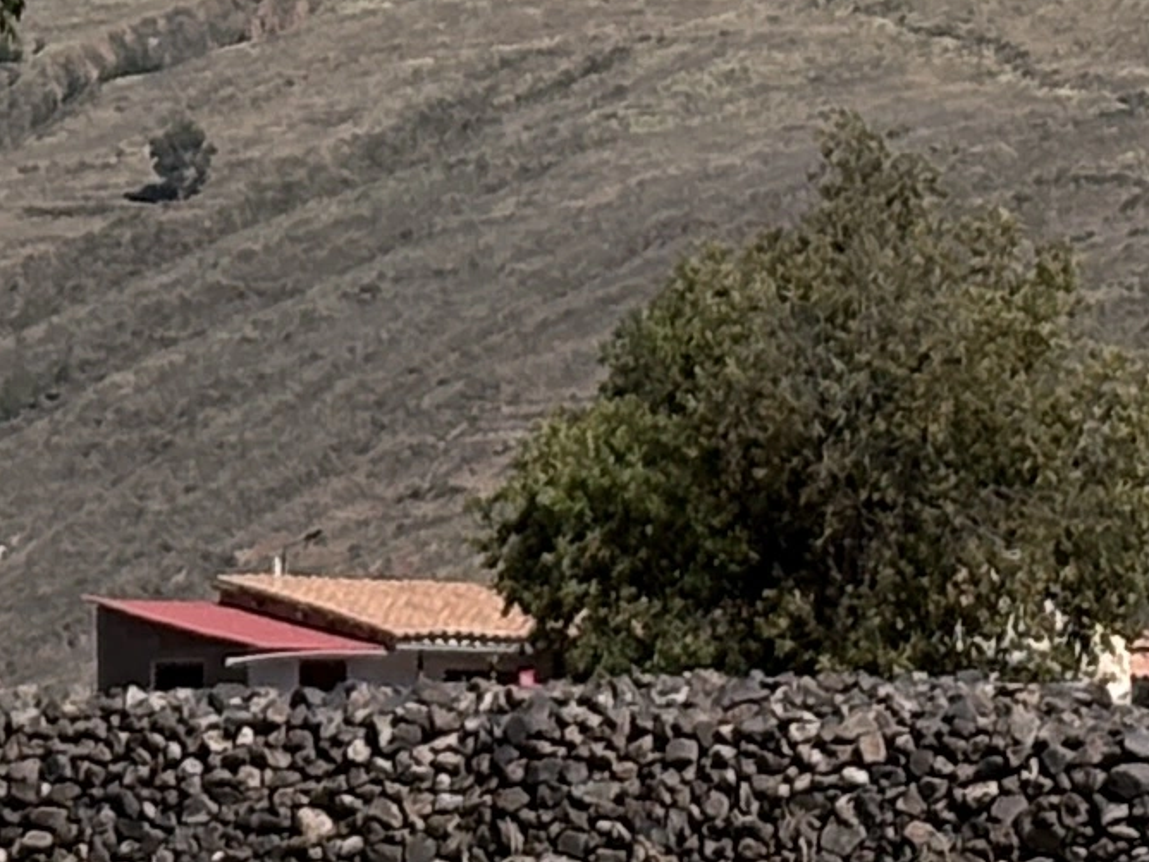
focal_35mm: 314
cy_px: -81
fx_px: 10423
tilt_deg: +5.4
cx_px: -1545
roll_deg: -0.4
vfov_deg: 4.7
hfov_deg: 6.1
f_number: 1.6
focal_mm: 5.96
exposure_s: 1/3636
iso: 32
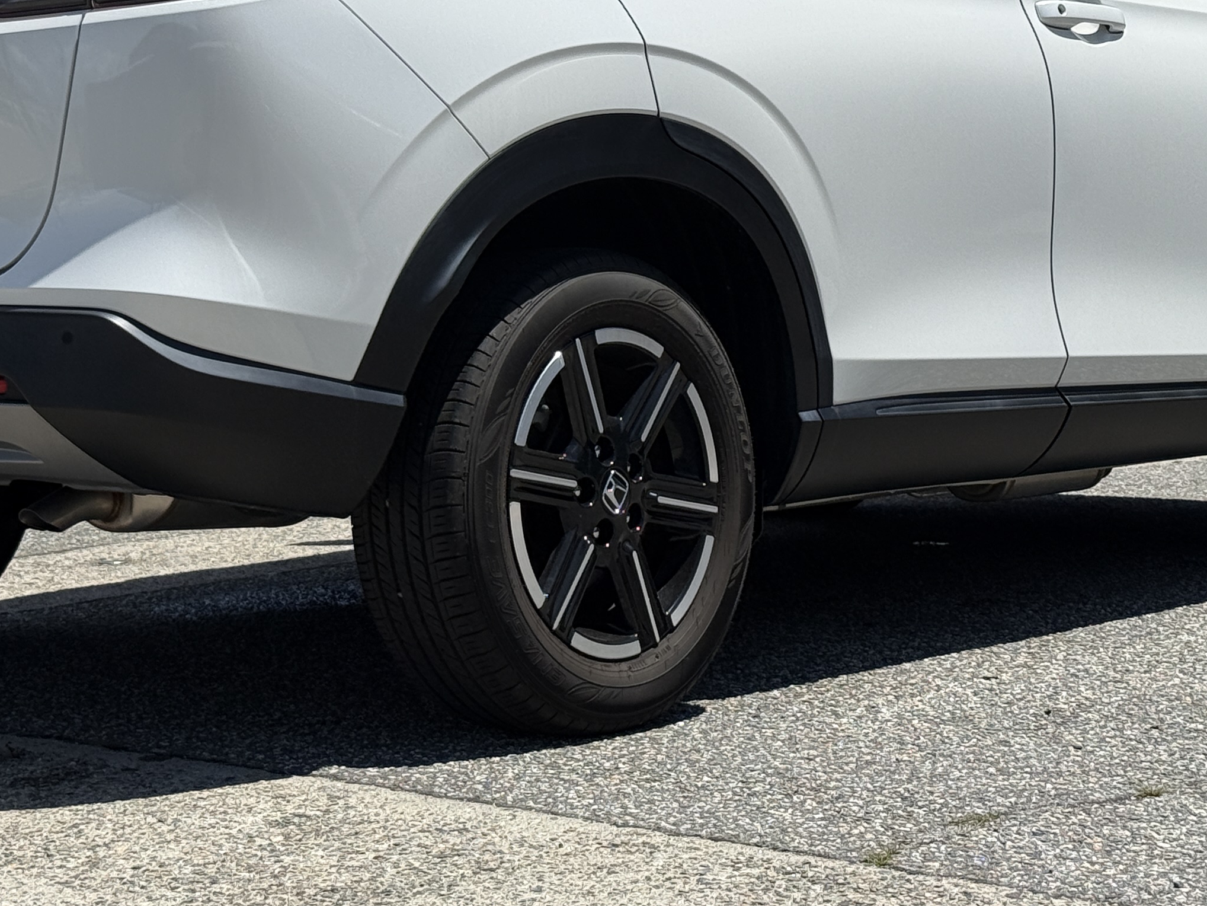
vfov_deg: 15.4
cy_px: 100
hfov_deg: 20.6
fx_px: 3313
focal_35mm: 95
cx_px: 539
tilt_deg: +2.5
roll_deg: +0.0
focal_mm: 6.76
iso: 64
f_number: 1.78
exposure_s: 1/7143
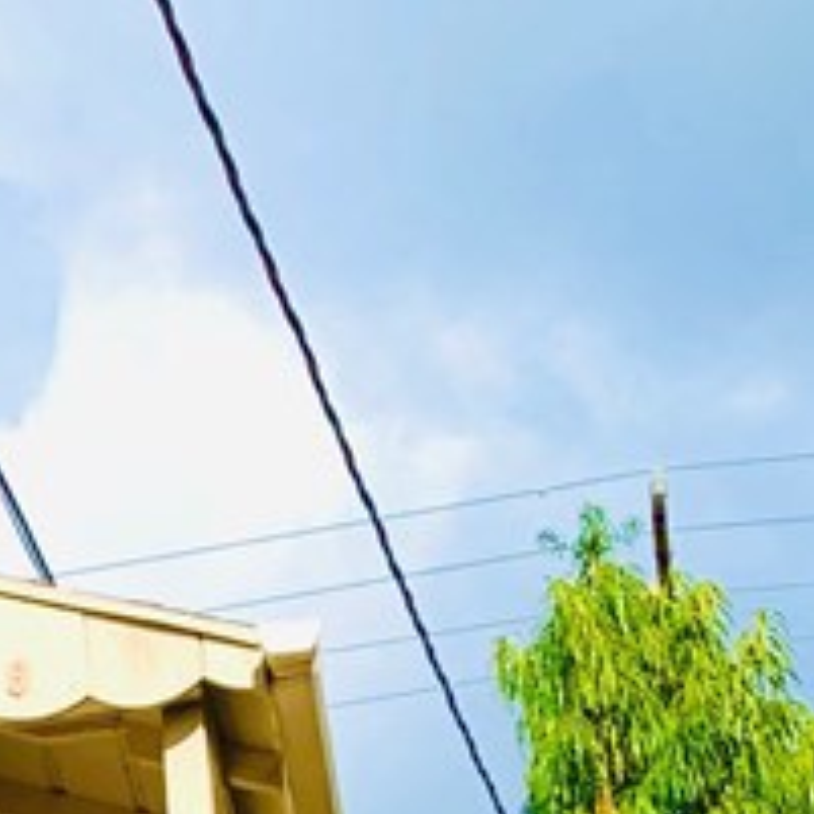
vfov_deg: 13.3
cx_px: -271
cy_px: 1482
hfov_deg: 14.2
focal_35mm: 117
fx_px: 3113
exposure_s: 1/2755
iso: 25
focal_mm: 4.25
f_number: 1.8
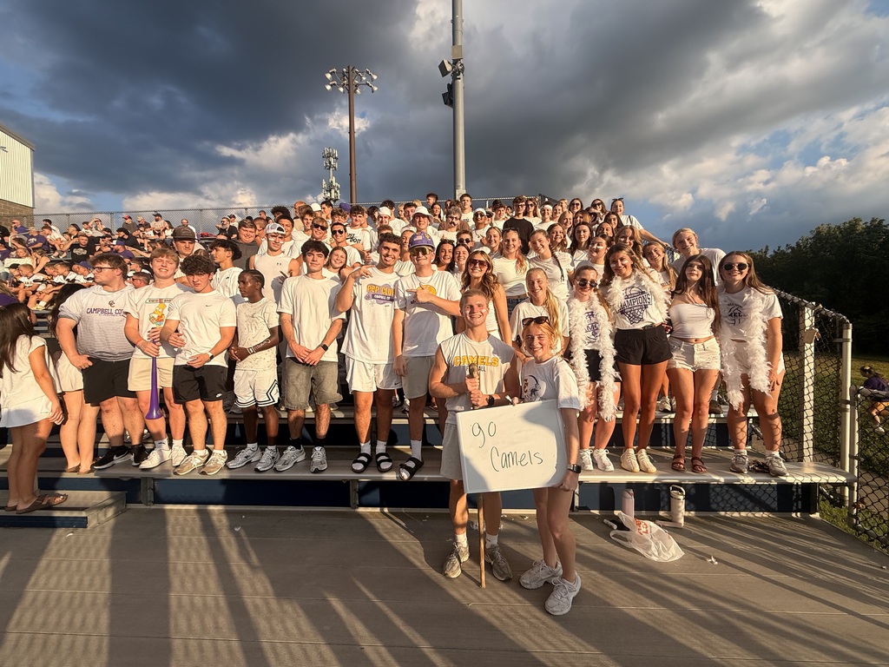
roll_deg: +0.9
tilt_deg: -0.6
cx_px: 444
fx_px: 360
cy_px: 334
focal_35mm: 14
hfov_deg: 102.1
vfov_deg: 85.7
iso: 50
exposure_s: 1/2092
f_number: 2.2
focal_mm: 2.22
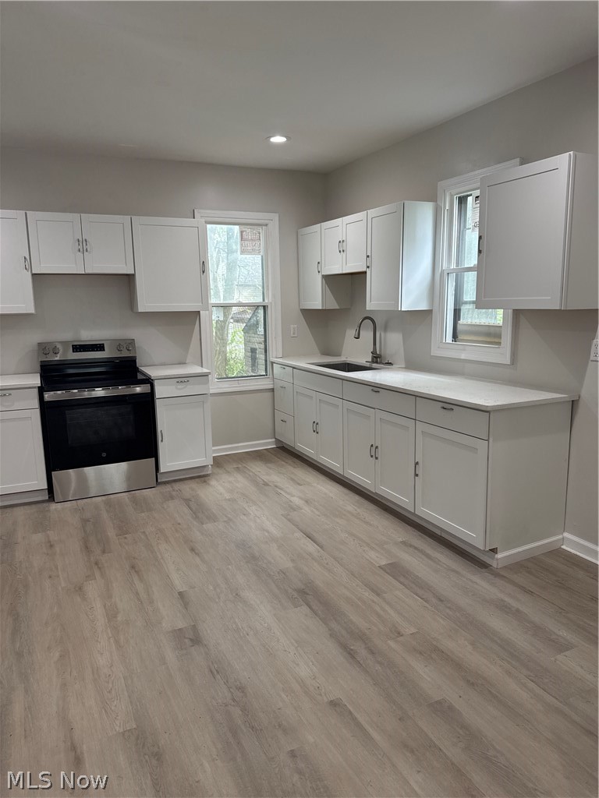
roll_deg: +1.7
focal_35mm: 24
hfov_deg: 56.8
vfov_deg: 71.6
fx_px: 554
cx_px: 300
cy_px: 399
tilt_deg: -8.9
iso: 200
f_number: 1.78
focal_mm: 6.76
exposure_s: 1/120
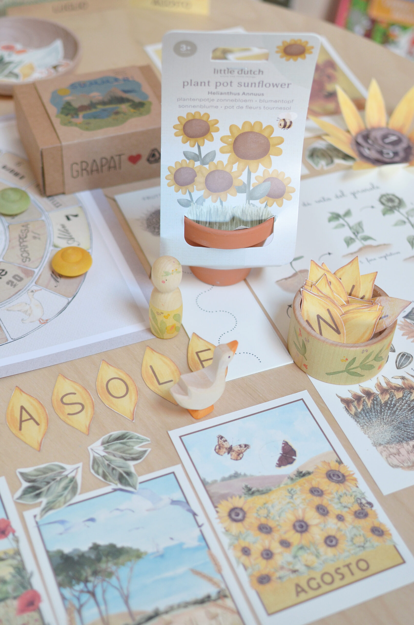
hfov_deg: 25.6
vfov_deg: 37.9
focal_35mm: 52
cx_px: 207
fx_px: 910
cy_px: 312
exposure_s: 1/100
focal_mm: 35
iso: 500
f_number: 1.8
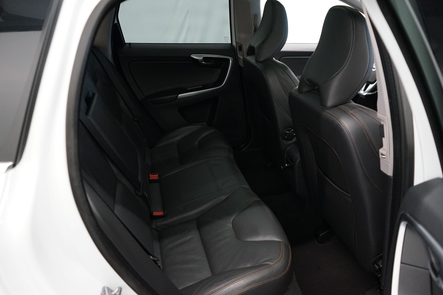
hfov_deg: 65.5
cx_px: 222
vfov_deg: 46.4
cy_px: 148
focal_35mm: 28
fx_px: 345
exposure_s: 1/160
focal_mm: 28
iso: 4000
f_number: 3.5
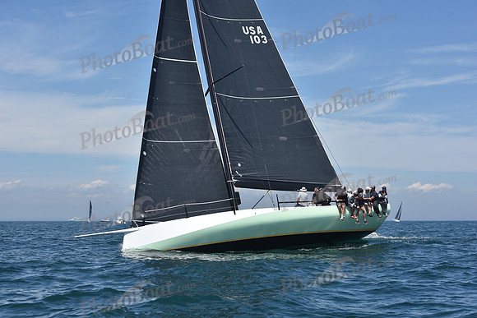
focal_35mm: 70
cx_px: 238
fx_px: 928
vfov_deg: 19.5
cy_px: 159
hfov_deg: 28.8
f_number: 10
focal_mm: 70
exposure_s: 1/800
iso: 250
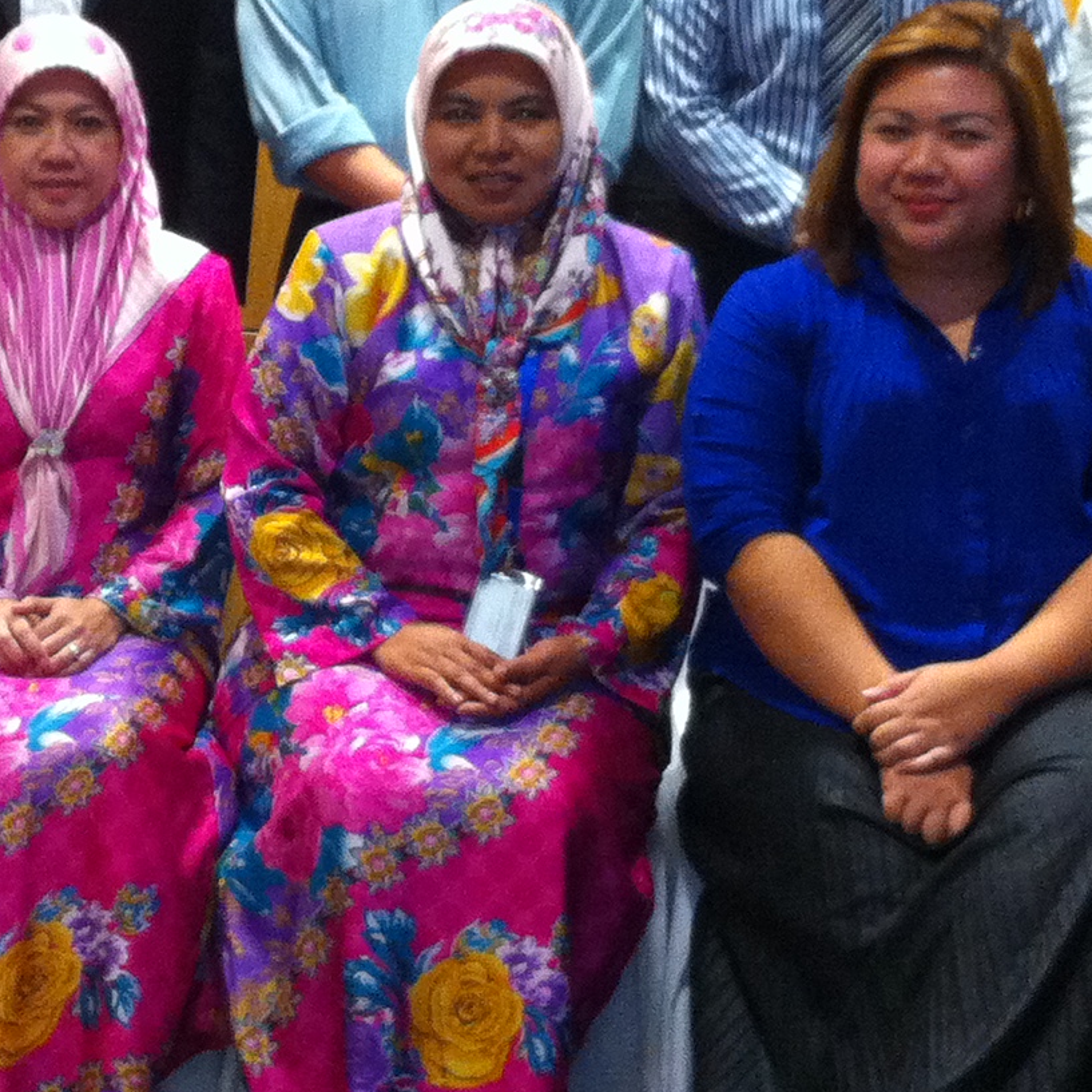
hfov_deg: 17.5
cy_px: 356
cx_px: 150
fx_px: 3498
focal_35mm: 98
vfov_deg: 17.7
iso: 320
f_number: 2.8
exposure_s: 1/17
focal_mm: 3.85
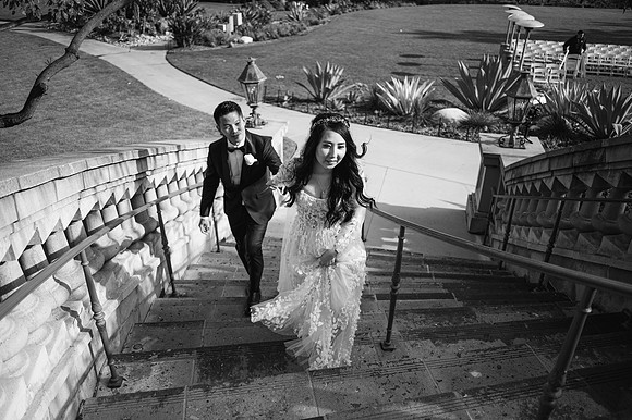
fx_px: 491
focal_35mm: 28
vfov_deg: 46.4
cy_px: 210
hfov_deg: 65.5
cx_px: 316
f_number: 2.8
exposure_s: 1/2500
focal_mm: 28
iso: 100
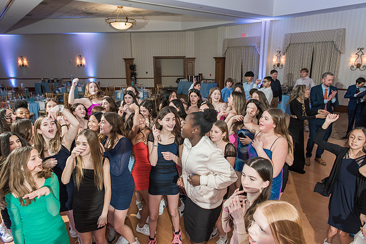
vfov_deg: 53.2
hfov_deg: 73.7
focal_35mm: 24
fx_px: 244
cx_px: 183
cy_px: 122
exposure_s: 1/100
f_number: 4
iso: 1000
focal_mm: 24
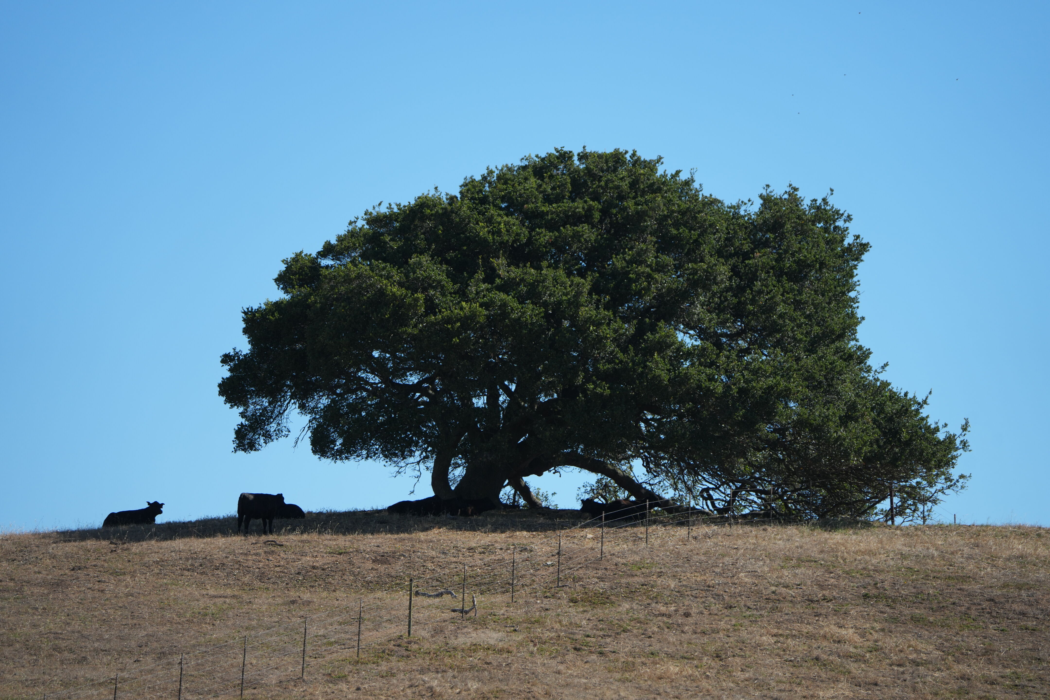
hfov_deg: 10.1
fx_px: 5950
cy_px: 350
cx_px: 525
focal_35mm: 204
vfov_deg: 6.7
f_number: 6.3
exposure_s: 1/1250
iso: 400
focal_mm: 204
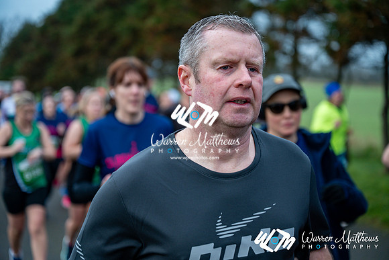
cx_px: 194
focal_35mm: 70
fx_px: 757
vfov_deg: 19.5
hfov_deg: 28.8
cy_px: 130
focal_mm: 70
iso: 500
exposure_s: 1/1250
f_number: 2.8
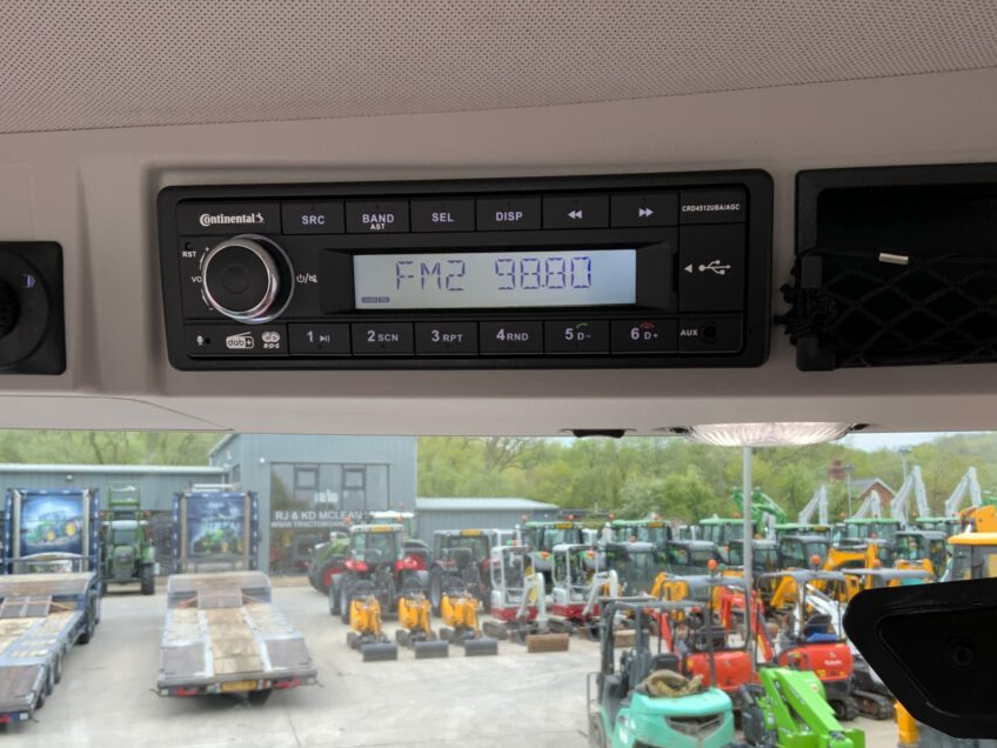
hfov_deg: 52.6
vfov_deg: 40.6
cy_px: 435
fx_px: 1008
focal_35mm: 35
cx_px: 516
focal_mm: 3
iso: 16
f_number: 1.8
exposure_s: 1/122
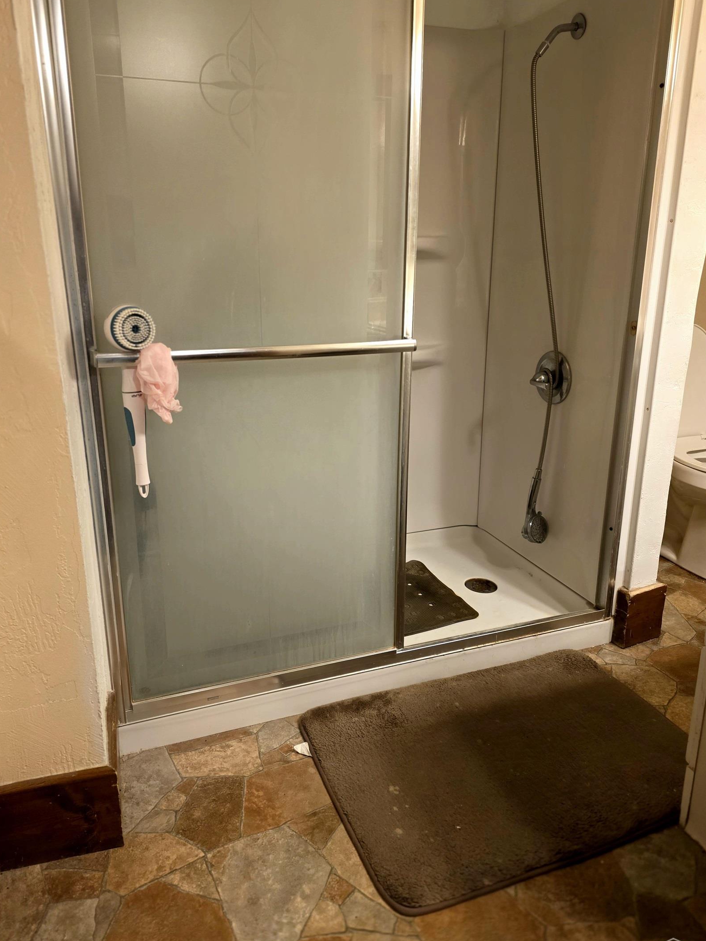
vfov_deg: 69.4
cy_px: 455
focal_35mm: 25
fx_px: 680
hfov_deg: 54.9
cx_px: 336
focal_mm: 6.25
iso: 400
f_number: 1.7
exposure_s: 1/120
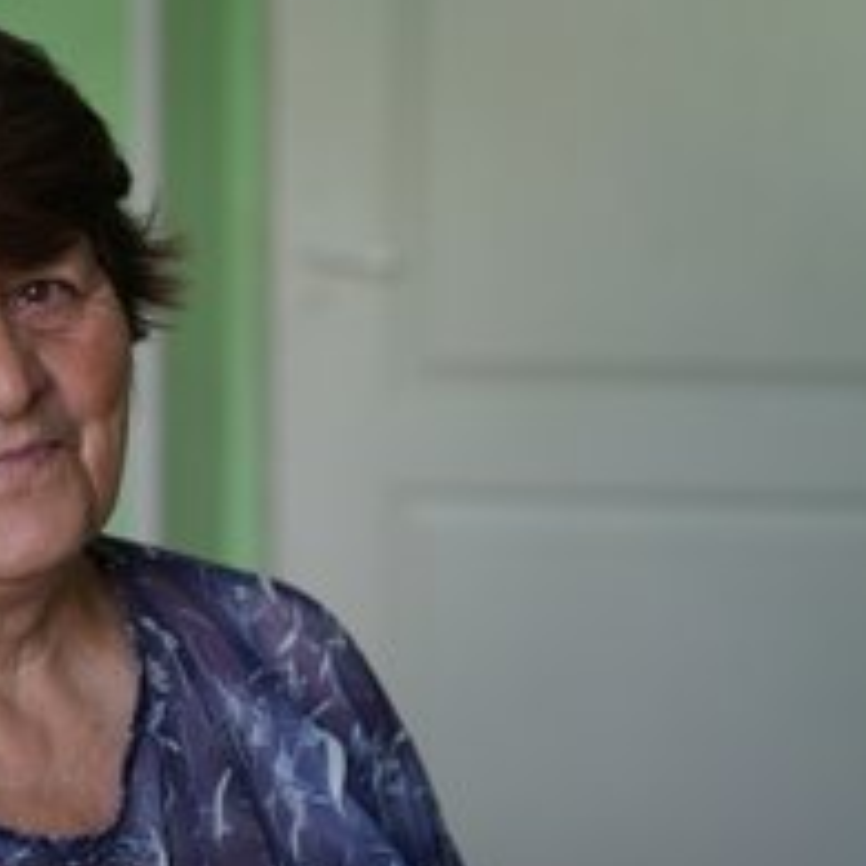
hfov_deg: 13.5
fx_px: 3651
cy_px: 486
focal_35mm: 129
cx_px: 187
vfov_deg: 13.5
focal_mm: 74
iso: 800
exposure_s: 1/200
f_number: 4
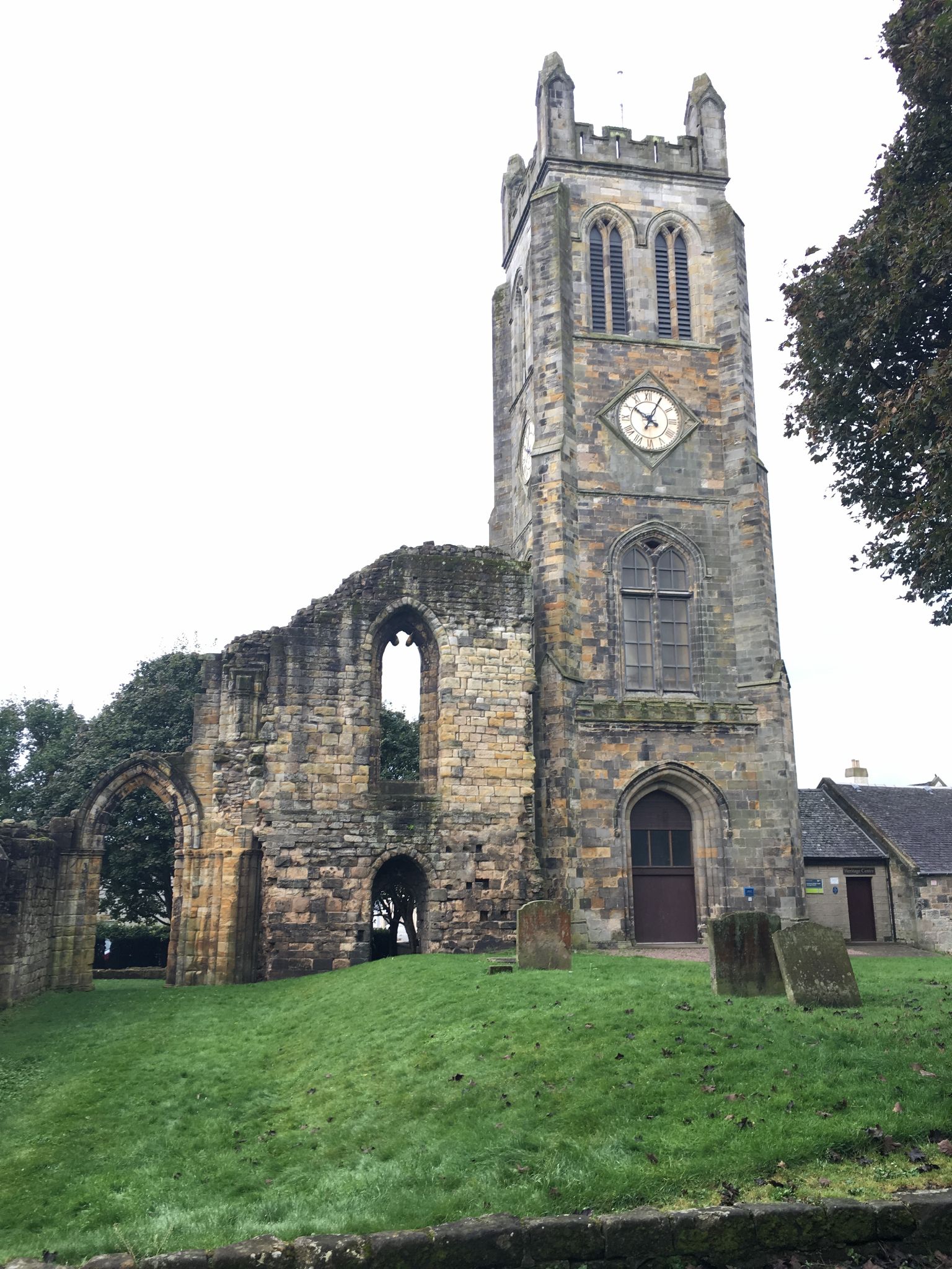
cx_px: 476
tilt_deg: +14.3
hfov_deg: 48.2
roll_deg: +0.7
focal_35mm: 29
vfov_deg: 61.7
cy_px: 634
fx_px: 1063
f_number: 2.2
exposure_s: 1/148
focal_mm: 4.15
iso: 25
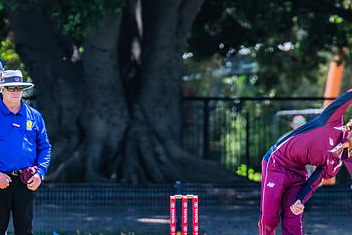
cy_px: 178
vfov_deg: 1.2
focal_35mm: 1187
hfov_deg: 1.7
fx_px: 11610
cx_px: 293
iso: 800
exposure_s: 1/1000
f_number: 9
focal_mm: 600
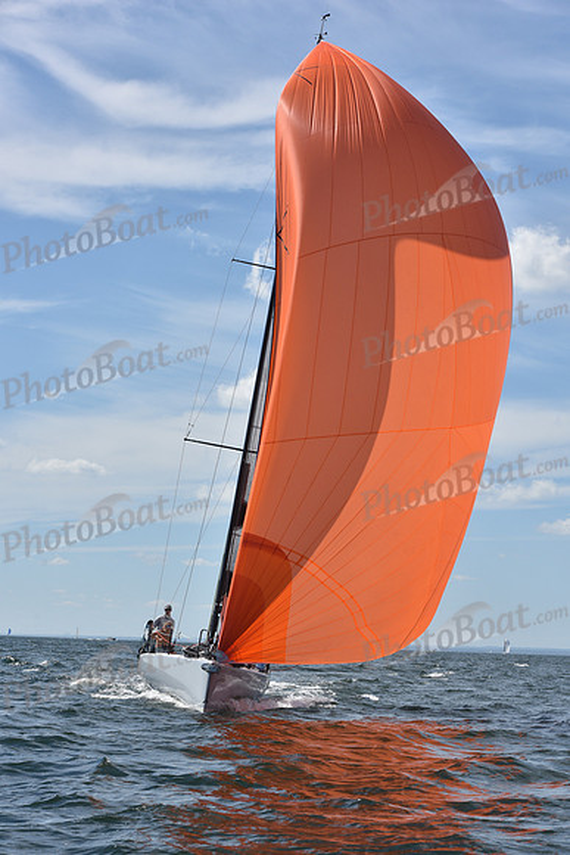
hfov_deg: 19.5
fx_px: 1661
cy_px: 428
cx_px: 285
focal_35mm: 70
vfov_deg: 28.8
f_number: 10
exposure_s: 1/1250
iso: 320
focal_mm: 70
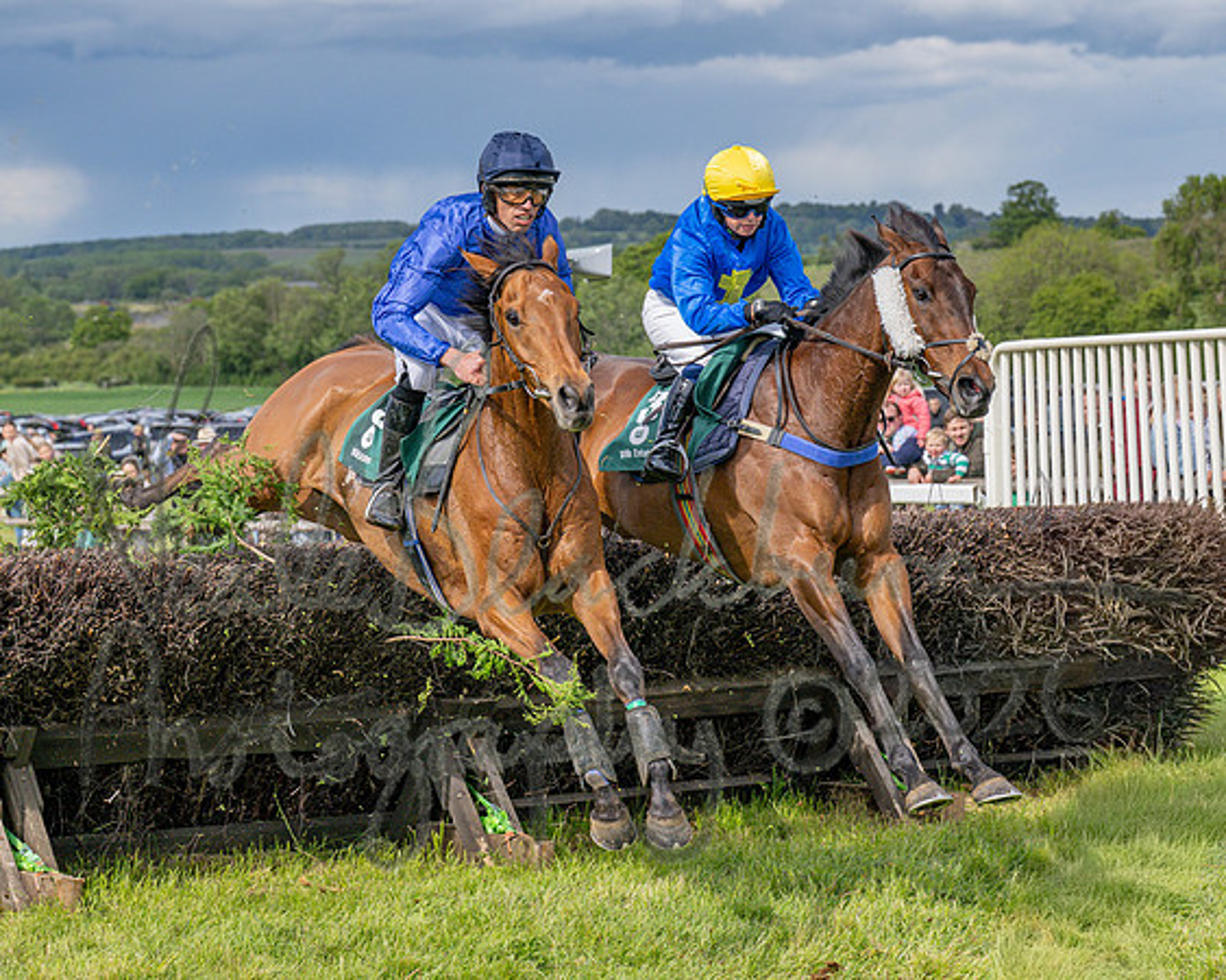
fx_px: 3892
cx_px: 556
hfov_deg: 17.9
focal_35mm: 107
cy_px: 367
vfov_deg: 14.3
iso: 400
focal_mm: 70
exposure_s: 1/2500
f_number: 5
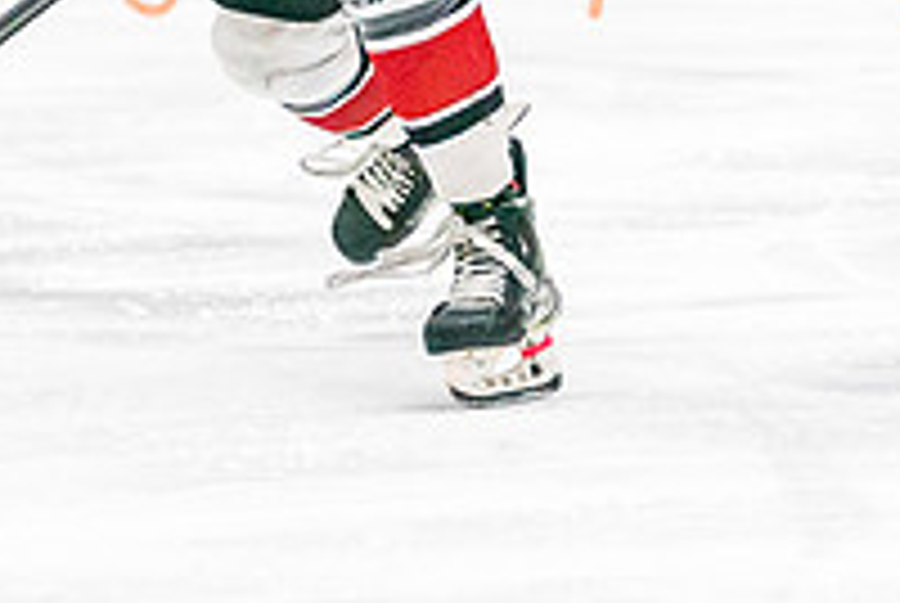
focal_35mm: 553
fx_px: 13845
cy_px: -120
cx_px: 107
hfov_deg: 3.7
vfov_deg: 2.5
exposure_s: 1/1250
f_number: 2.8
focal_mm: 101
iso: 3200
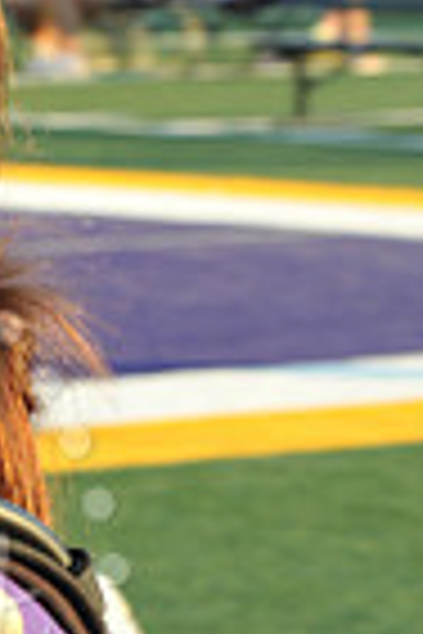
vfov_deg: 5.8
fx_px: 6221
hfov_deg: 3.9
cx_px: -410
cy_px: 647
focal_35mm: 353
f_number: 10
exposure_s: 1/125
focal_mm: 86
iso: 400
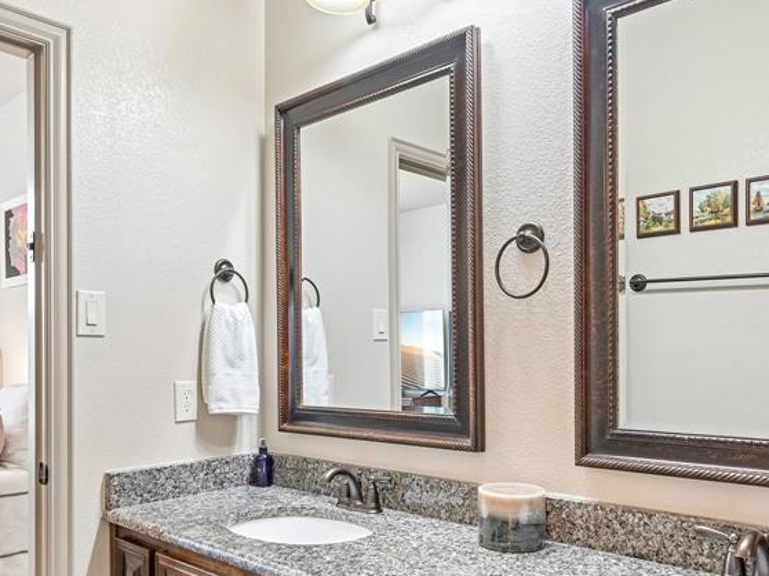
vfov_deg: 46.4
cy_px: 353
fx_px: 666
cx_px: 365
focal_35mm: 30
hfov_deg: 60.0
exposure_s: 1/6
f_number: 8
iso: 400
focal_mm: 17
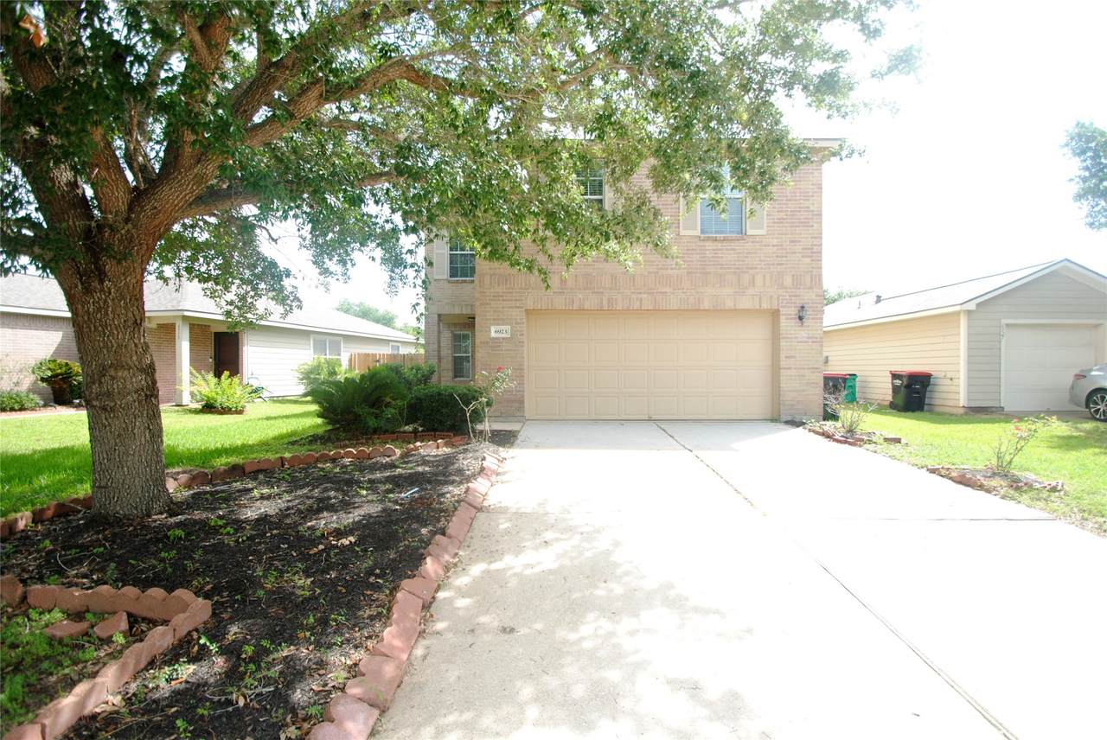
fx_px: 508
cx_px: 554
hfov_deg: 94.9
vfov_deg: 72.2
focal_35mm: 16
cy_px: 370
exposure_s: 1/200
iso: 100
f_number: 4
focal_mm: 11
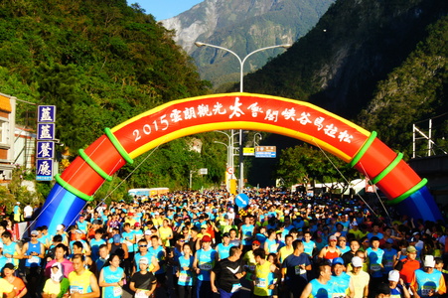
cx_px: 224
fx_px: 560
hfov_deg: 43.6
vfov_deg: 29.8
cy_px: 149
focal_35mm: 45
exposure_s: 1/125
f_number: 29
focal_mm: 30
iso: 800
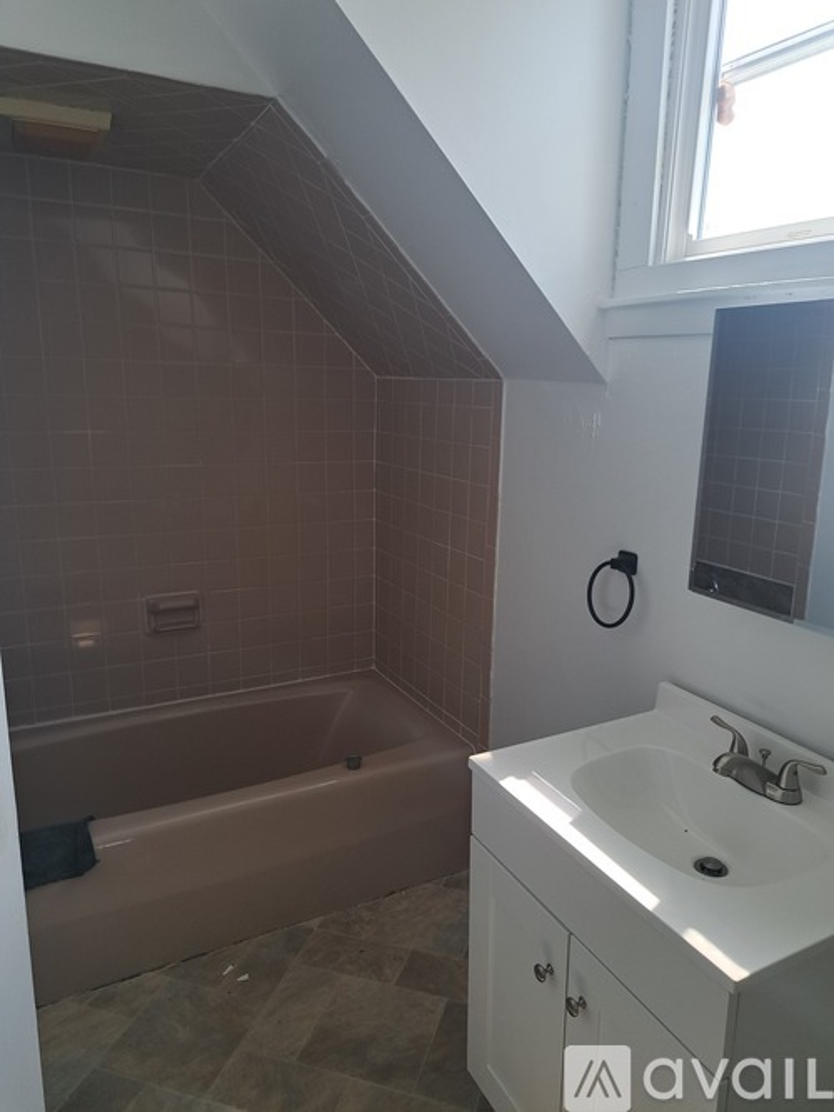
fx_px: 771
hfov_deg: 56.8
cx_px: 417
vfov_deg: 71.6
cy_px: 556
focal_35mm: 24
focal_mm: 5.23
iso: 50
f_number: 1.8
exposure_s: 1/120
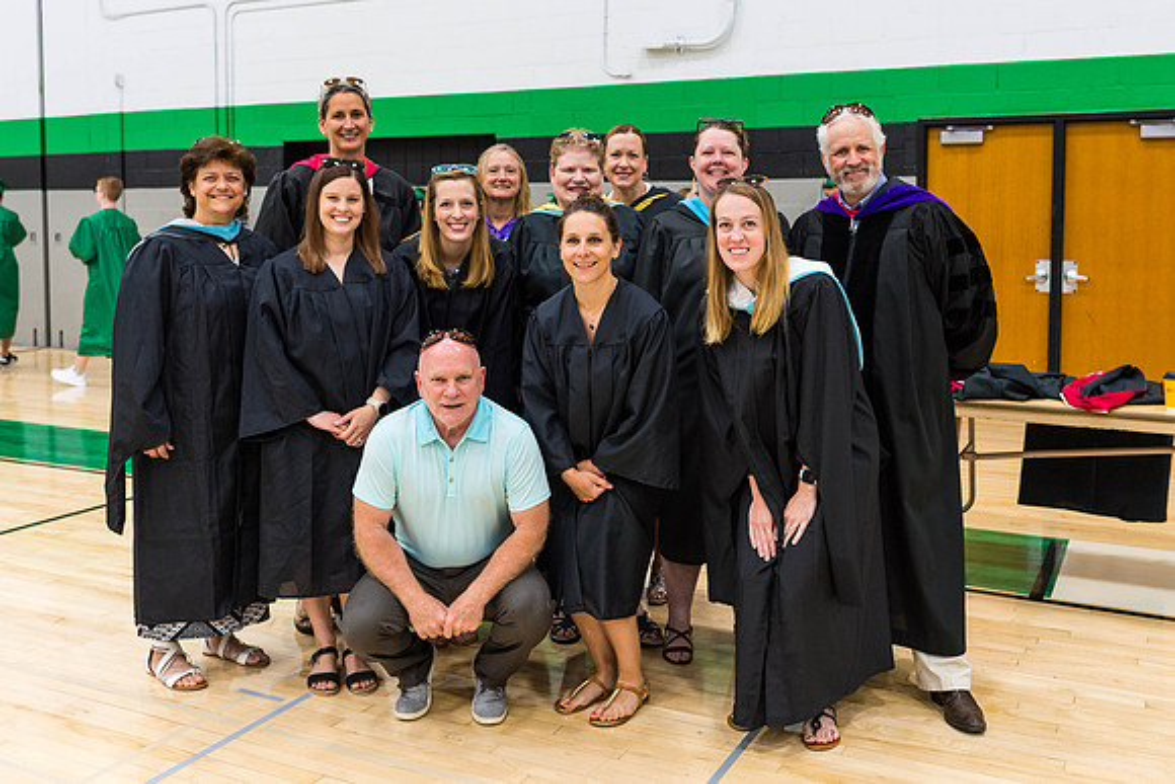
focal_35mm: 35
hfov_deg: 54.1
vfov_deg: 37.4
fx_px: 1149
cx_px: 611
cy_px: 289
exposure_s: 1/160
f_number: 2.8
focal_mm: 24
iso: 500
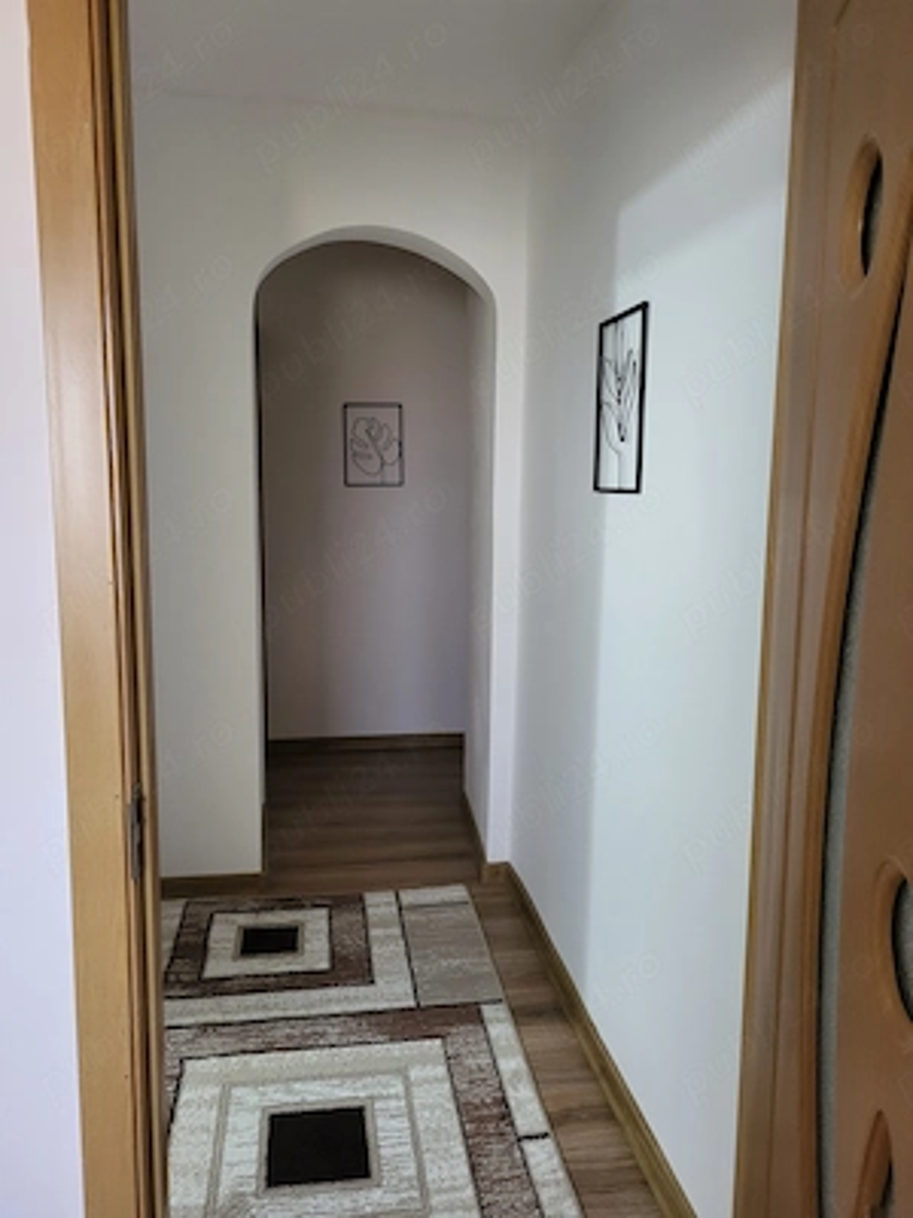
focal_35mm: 26
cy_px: 609
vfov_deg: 67.3
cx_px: 456
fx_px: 914
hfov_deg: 53.1
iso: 400
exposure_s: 1/50
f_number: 1.8
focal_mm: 5.4
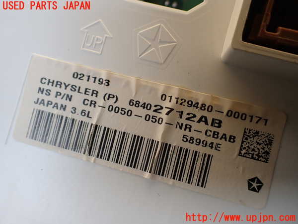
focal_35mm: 30
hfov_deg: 60.0
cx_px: 149
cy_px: 112
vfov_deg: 46.8
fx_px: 258
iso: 100
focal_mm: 5.4
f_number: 2.3
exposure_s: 1/250
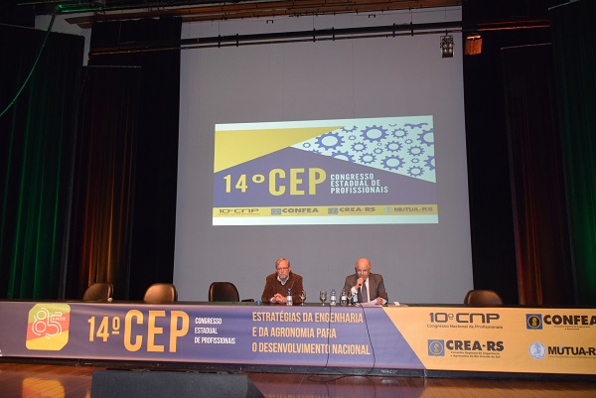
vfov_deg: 48.0
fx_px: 447
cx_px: 298
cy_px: 199
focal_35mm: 27
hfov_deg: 67.3
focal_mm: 18
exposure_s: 1/60
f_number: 3.5
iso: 2000
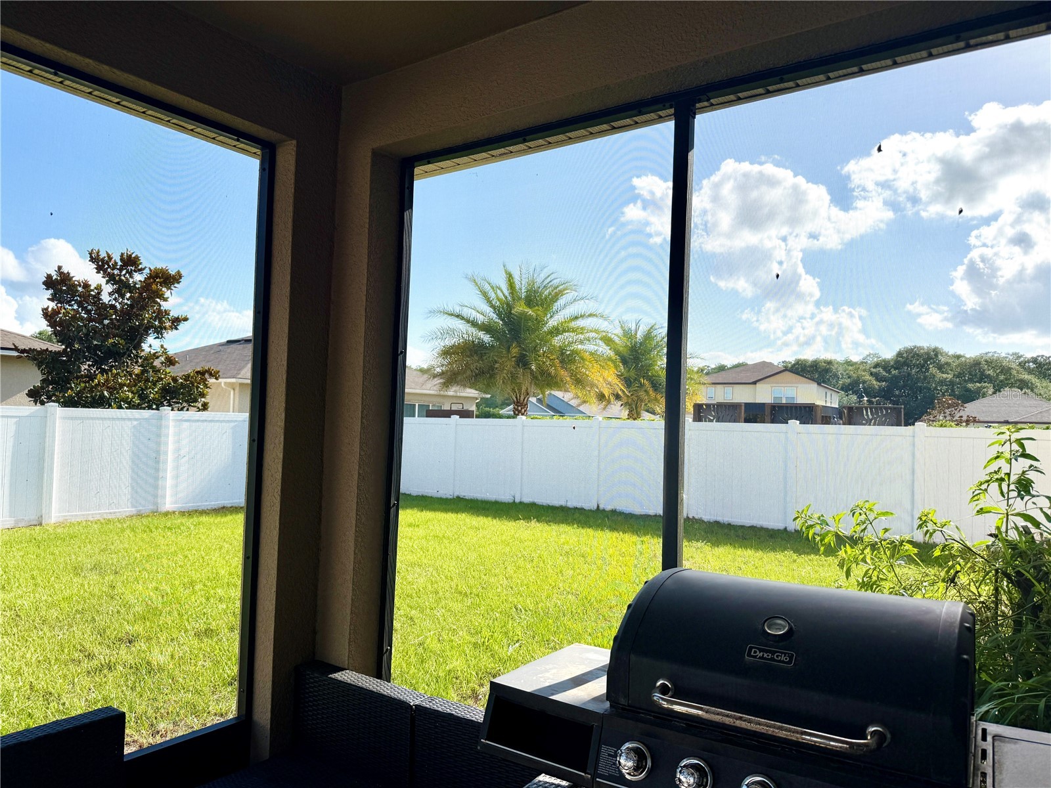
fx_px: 729
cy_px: 394
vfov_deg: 56.8
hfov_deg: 71.6
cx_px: 526
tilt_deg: +1.3
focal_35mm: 24
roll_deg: -2.1
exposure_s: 1/4673
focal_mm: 6.76
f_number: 1.78
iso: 80
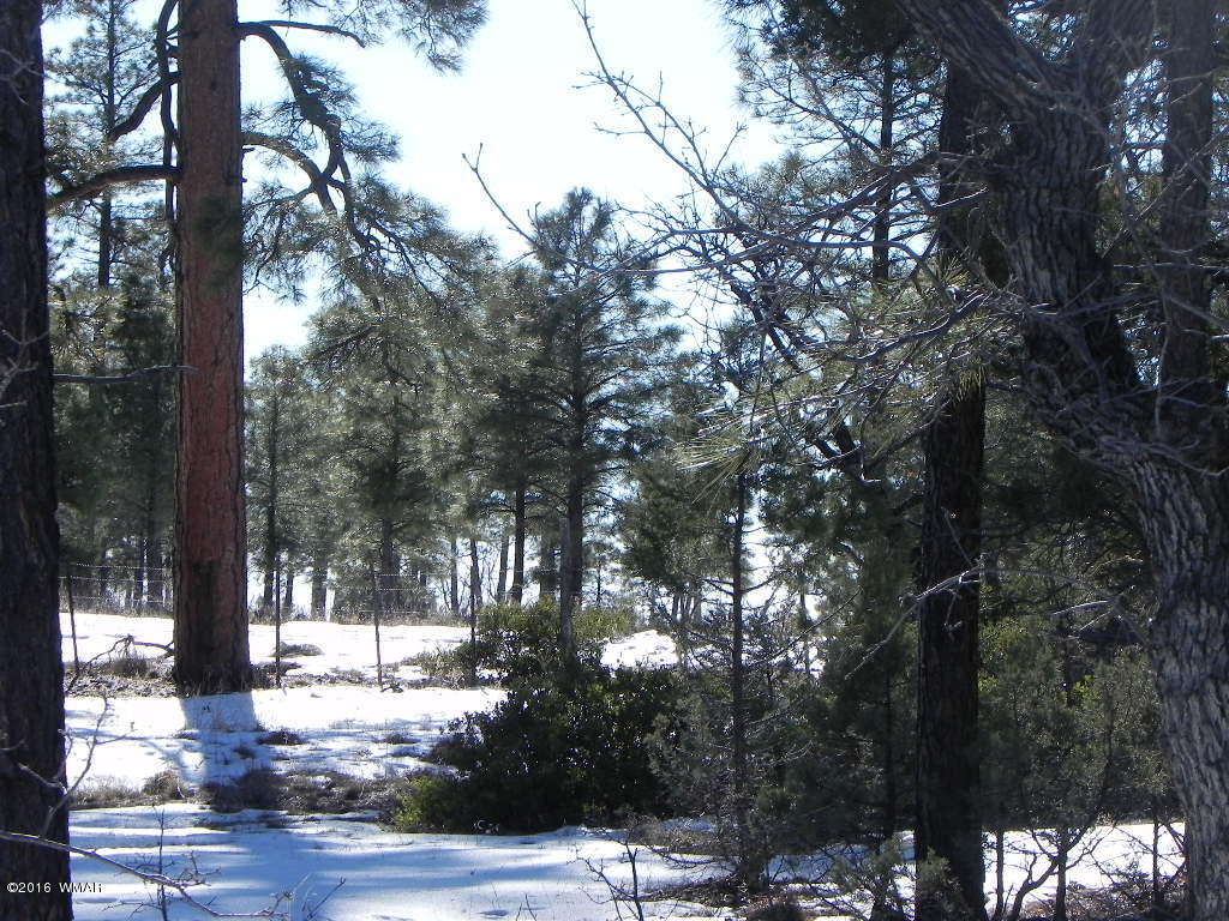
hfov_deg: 10.7
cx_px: 614
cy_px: 460
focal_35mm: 184
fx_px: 6533
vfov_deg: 8.1
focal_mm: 32.7
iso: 160
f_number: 6.3
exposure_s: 1/410
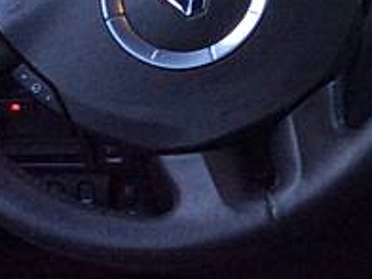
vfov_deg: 8.8
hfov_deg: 11.1
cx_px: 725
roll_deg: +2.4
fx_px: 1752
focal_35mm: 163
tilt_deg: -12.7
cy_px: -168
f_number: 2.4
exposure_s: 1/50
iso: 40
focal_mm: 3.3
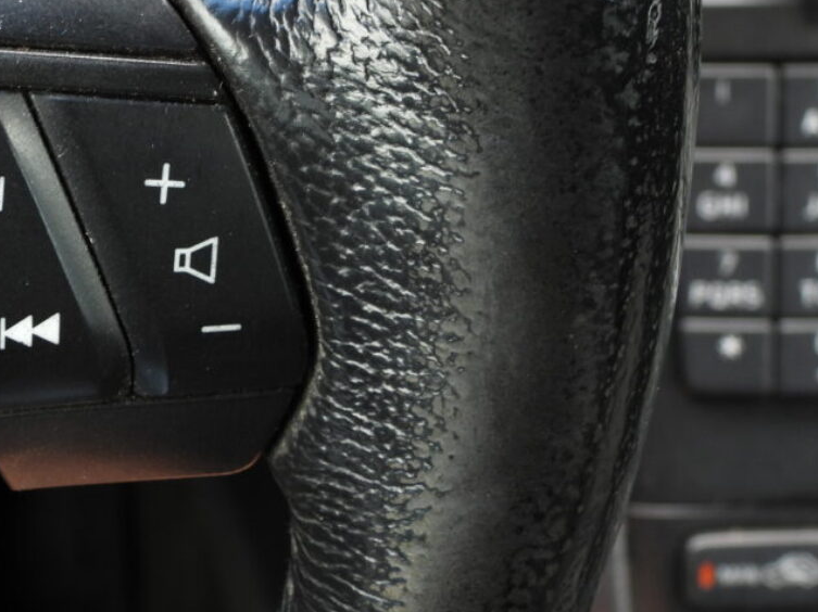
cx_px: 84
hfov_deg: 15.8
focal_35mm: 123
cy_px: 99
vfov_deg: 12.0
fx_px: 2905
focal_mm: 11.7
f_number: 3.5
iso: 125
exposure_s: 1/30
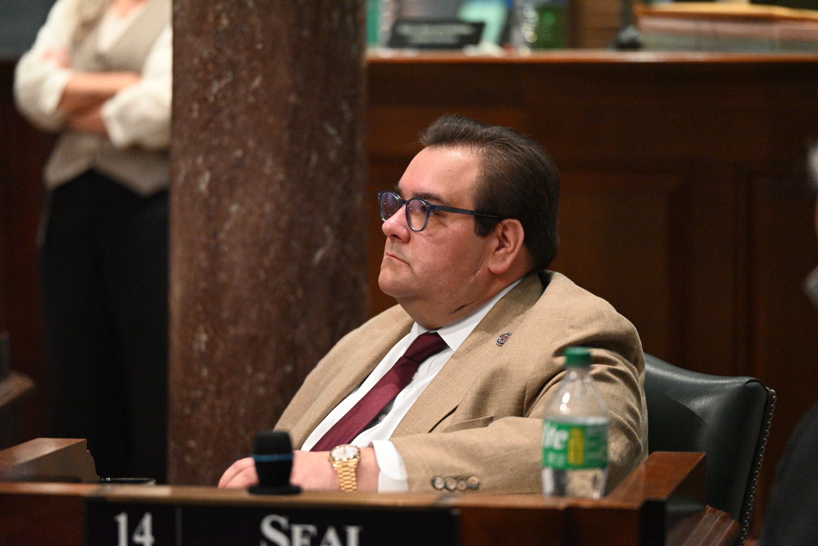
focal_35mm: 145
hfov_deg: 14.1
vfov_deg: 9.5
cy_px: 273
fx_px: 3296
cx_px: 409
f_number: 2.8
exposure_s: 1/160
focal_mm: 145
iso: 11400
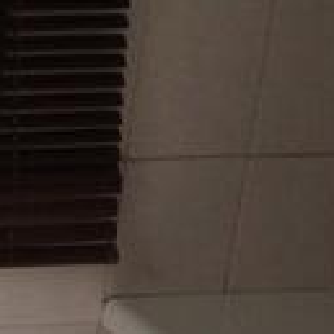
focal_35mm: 170
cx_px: -339
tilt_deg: -28.8
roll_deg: -0.8
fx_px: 1856
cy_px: 606
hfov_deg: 9.6
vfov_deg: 9.7
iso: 25
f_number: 2.4
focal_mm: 3.3
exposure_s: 1/100
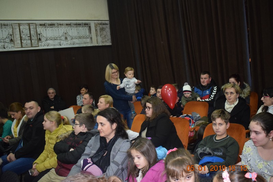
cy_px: 91
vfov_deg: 35.5
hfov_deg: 51.3
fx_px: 284
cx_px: 136
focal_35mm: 38
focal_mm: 25
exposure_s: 1/60
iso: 1800
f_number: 4
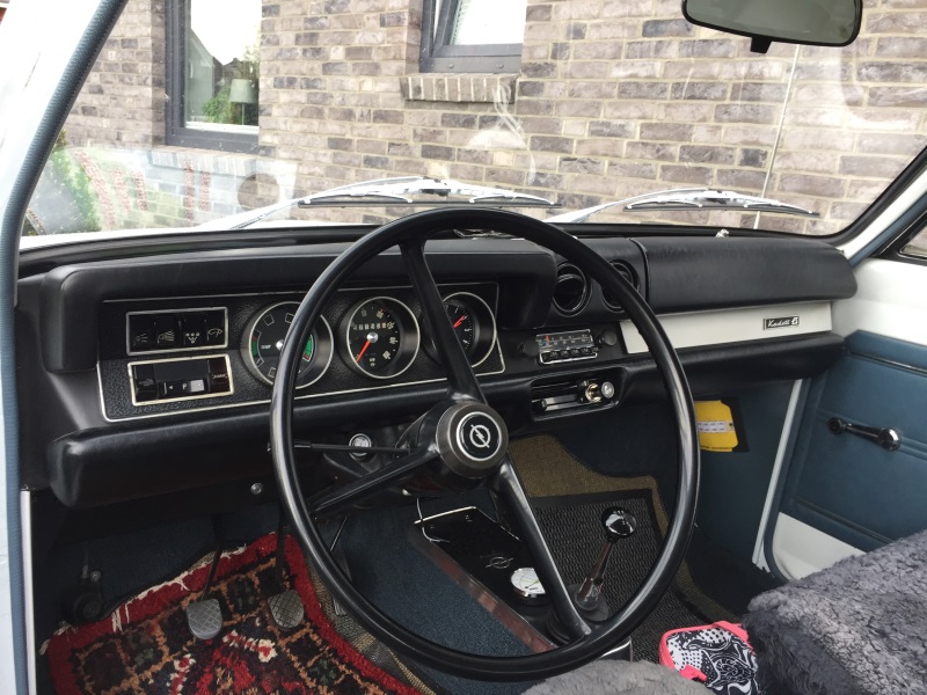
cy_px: 348
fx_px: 777
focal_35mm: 29
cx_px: 464
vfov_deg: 48.2
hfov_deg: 61.7
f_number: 2.2
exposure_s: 1/100
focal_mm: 4.15
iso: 50
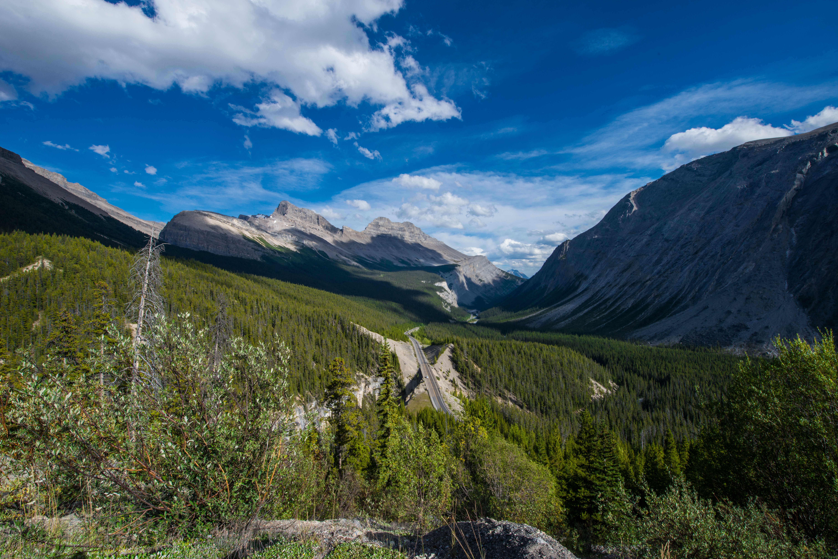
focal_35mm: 14
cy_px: 280
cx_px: 419
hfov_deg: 104.2
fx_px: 326
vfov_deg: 81.2
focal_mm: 14
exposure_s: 1/200
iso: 320
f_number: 18
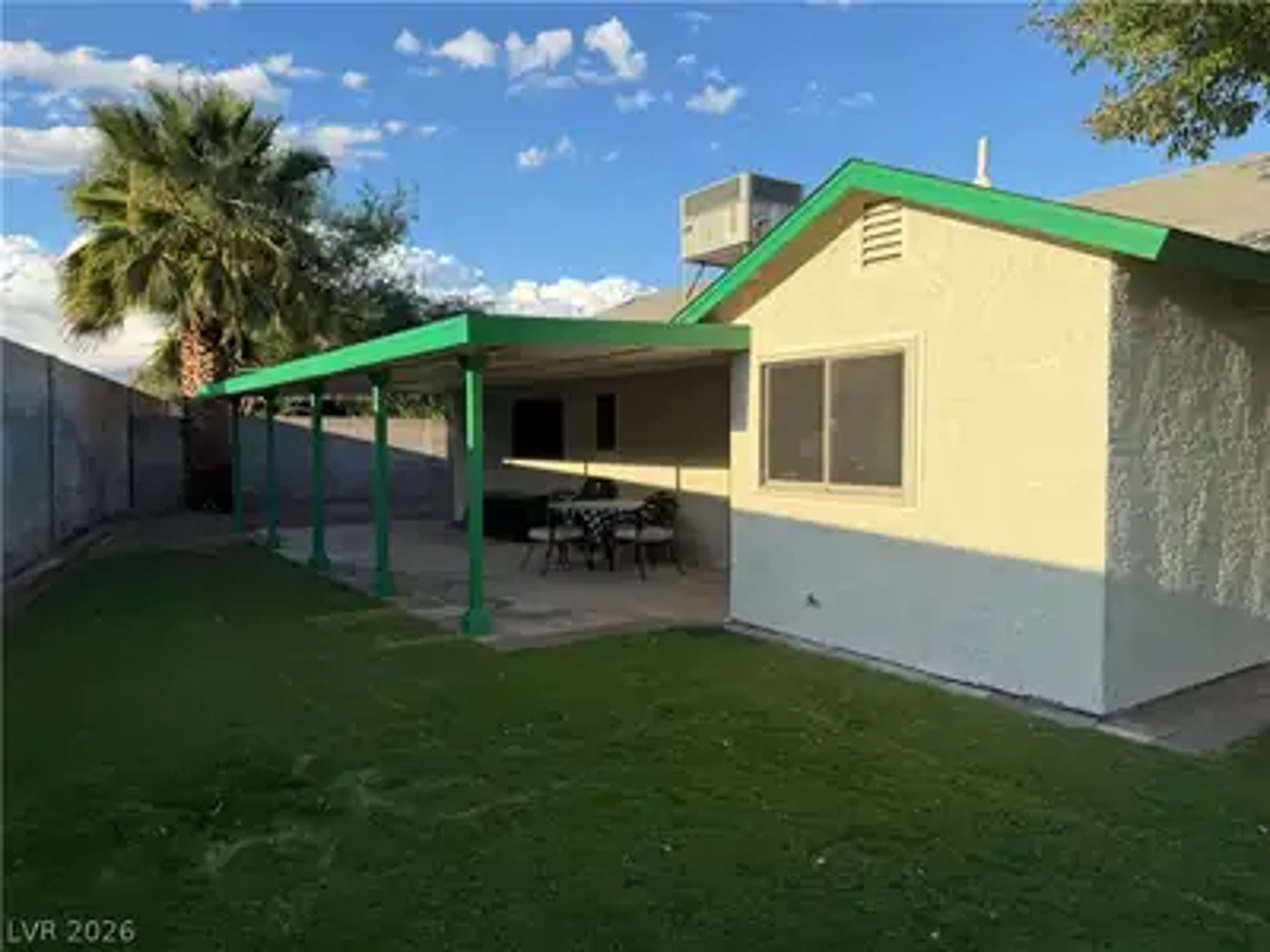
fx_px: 881
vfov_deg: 56.8
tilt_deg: -2.0
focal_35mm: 24
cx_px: 635
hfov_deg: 71.6
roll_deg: -0.1
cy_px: 476
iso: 80
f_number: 1.78
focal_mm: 6.76
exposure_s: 1/2703
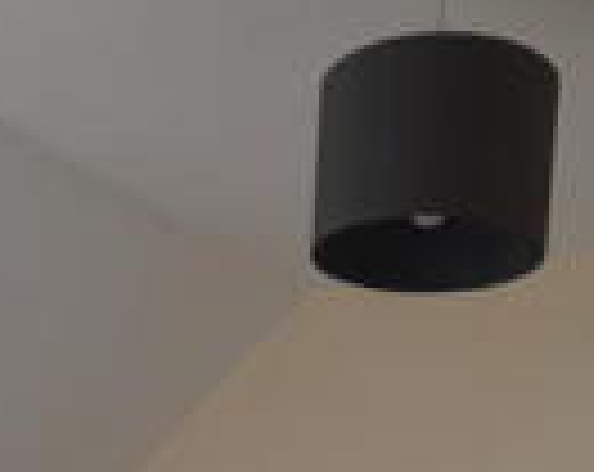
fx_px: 1228
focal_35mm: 70
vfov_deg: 16.3
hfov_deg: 26.8
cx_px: 148
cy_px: 962
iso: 500
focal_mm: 10
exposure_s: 1/60
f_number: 3.5
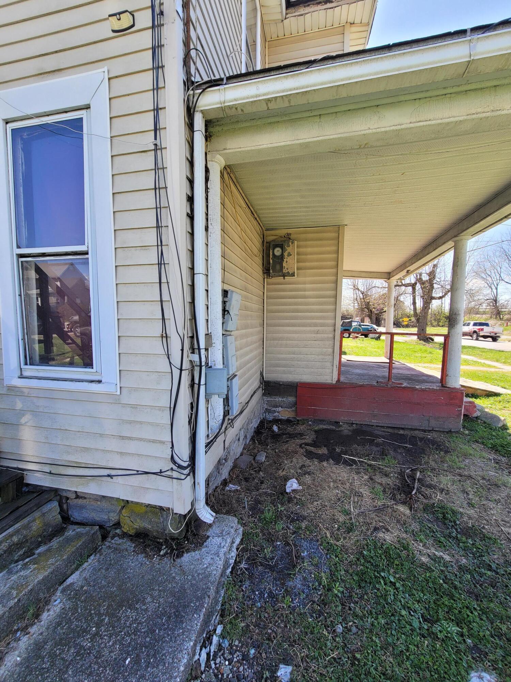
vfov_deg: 106.2
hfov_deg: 89.9
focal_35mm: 13
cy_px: 341
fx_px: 256
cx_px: 256
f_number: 2.2
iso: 64
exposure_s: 1/354
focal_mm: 2.2
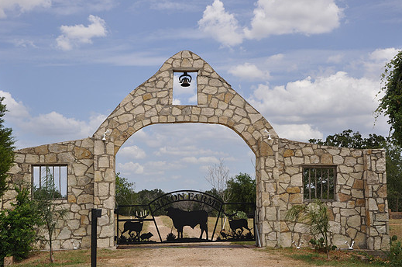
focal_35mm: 57
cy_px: 126
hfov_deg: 35.1
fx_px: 635
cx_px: 194
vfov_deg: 23.7
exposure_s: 1/250
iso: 200
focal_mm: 34
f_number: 8
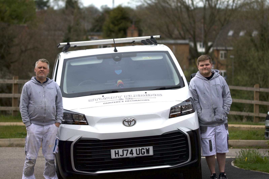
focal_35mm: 210
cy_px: 90
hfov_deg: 9.8
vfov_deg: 6.5
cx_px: 134
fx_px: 1569
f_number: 2.8
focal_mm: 105
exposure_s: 1/2000
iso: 125
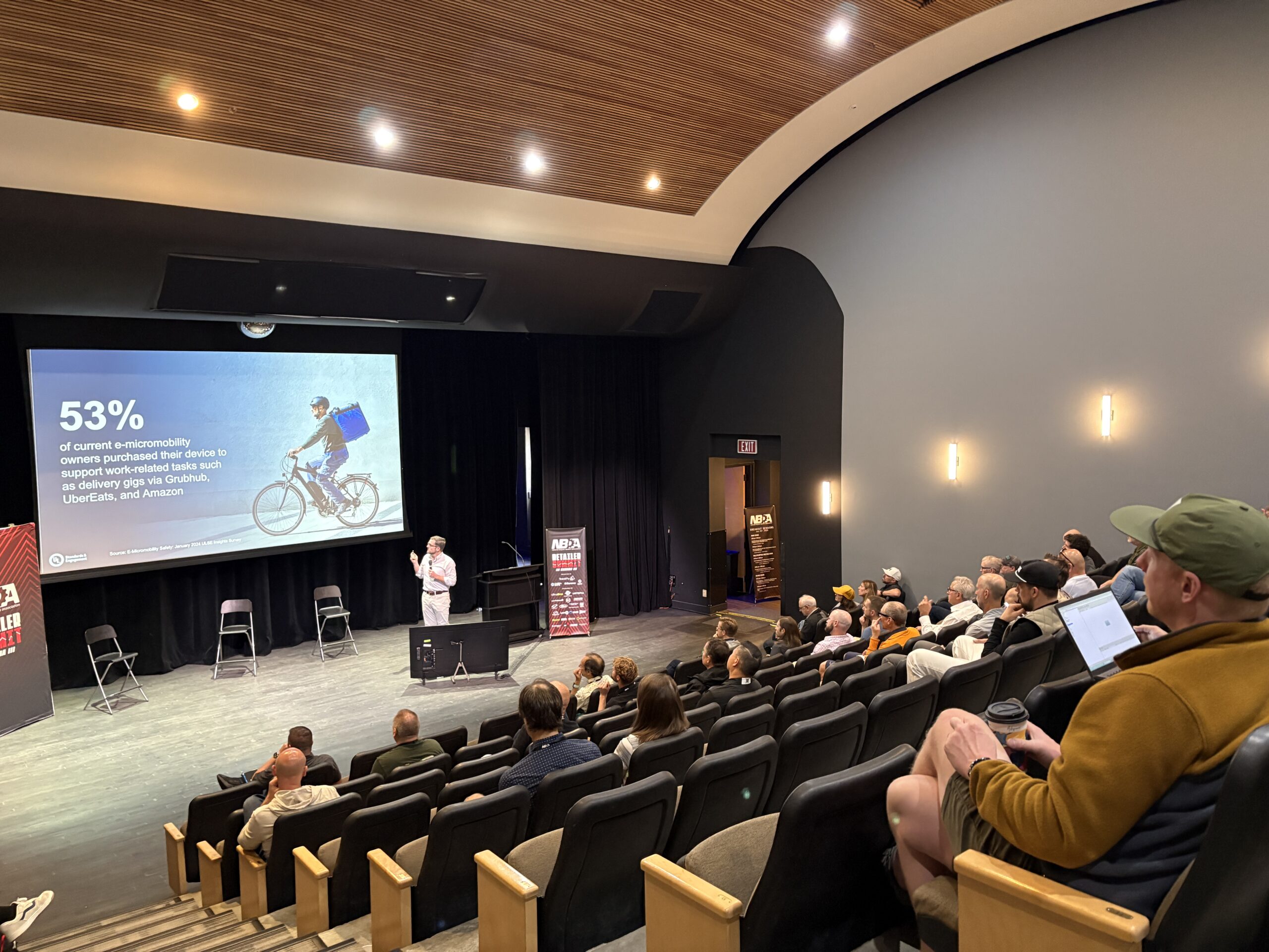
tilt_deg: -5.1
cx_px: 634
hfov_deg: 67.3
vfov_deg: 53.1
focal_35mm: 26
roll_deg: +1.2
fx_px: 953
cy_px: 476
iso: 500
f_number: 1.6
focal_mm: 5.96
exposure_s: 1/40
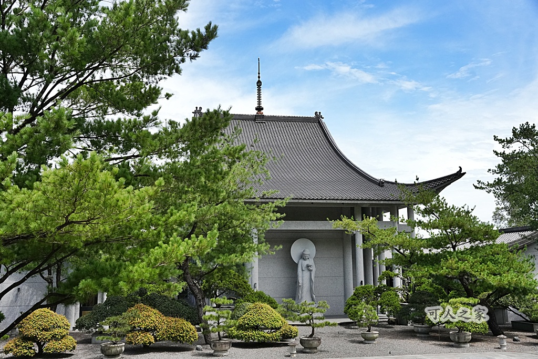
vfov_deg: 36.0
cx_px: 269
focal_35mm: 37
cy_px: 180
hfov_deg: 51.9
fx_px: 553
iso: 2500
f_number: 5.6
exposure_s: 1/8000
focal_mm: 37
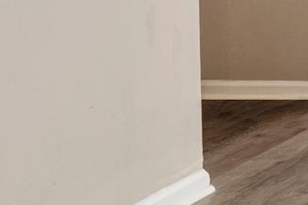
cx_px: 865
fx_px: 855
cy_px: -156
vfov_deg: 12.5
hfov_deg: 12.3
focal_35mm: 100
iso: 640
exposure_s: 1/160
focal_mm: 16
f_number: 8
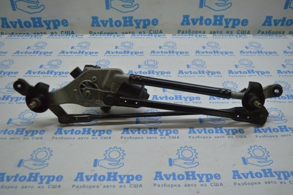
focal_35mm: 34
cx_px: 146
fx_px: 280
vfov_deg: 38.3
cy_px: 98
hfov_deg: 55.2
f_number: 3.8
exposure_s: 1/160
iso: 400
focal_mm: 23
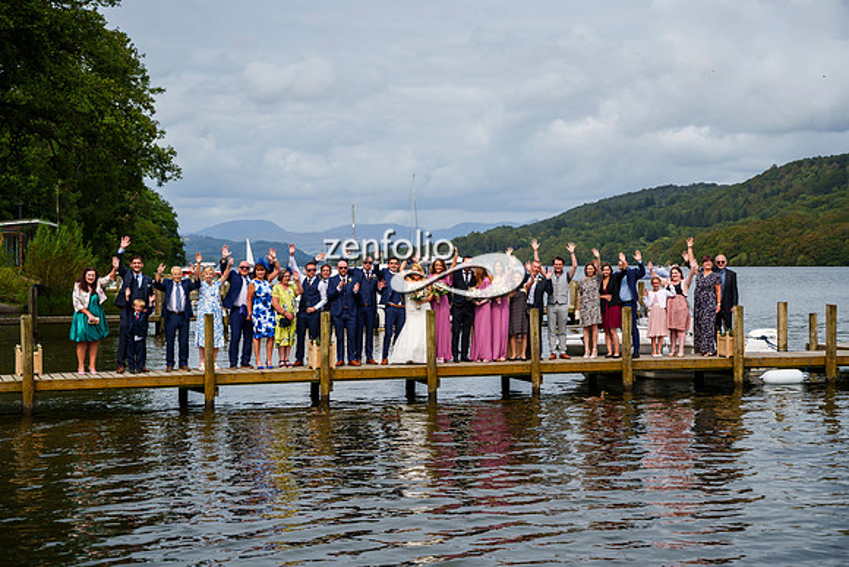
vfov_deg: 23.0
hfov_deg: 33.9
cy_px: 284
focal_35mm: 59
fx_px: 1392
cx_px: 424
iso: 400
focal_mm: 59
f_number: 3.5
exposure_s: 1/8000
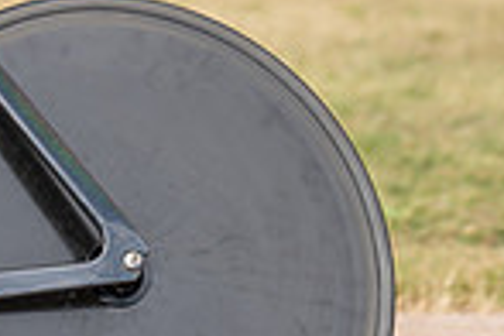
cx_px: -275
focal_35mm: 496
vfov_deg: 2.8
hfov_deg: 4.1
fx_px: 6943
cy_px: -144
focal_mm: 111
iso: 125
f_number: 4
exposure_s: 1/1000
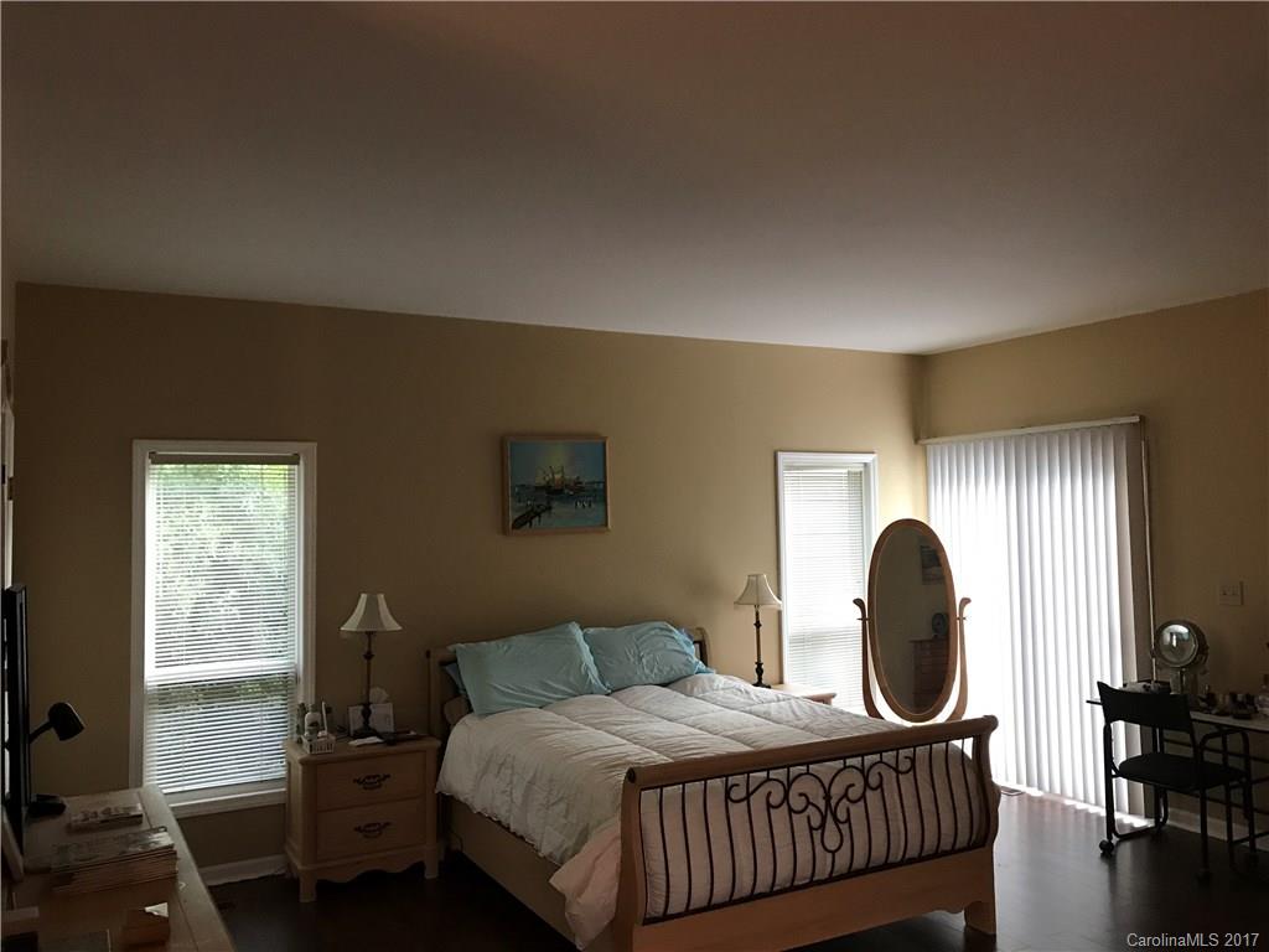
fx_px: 1026
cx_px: 634
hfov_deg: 63.4
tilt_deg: +3.0
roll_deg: +0.7
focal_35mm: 28
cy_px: 476
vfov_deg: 49.7
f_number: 1.8
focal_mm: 3.99
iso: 64
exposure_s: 1/15
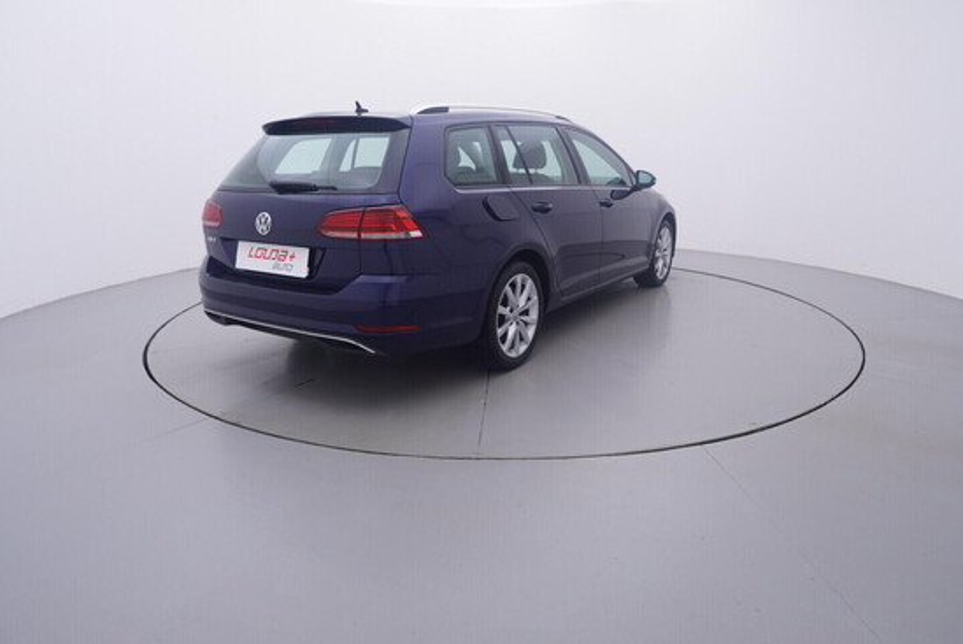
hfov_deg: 77.3
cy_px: 322
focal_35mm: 22
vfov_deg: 56.2
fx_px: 602
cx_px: 482
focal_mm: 15
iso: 200
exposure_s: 1/80
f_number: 5
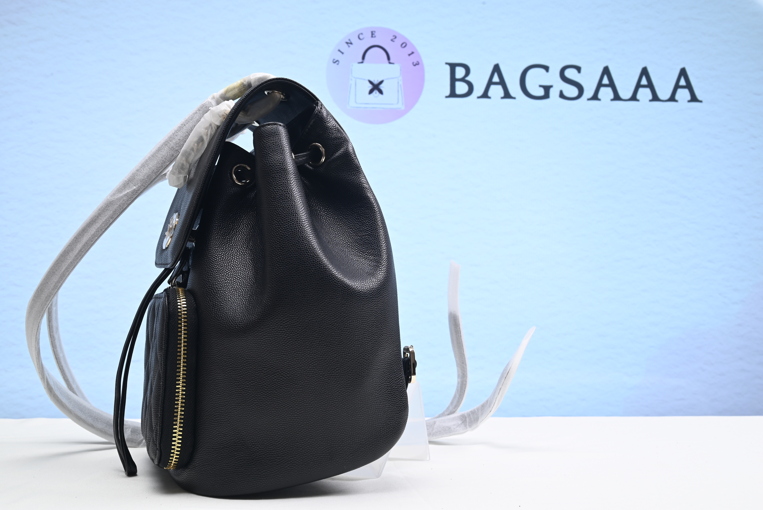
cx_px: 382
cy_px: 255
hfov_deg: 47.4
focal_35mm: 41
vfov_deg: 32.7
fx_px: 869
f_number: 16
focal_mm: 41
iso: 100
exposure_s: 1/2
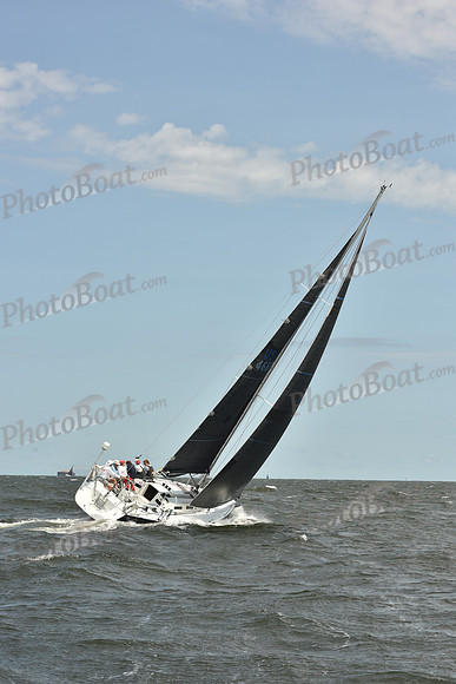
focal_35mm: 85
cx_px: 228
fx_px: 1614
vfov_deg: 23.9
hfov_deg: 16.1
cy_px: 342
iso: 250
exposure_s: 1/800
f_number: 9
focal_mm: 85
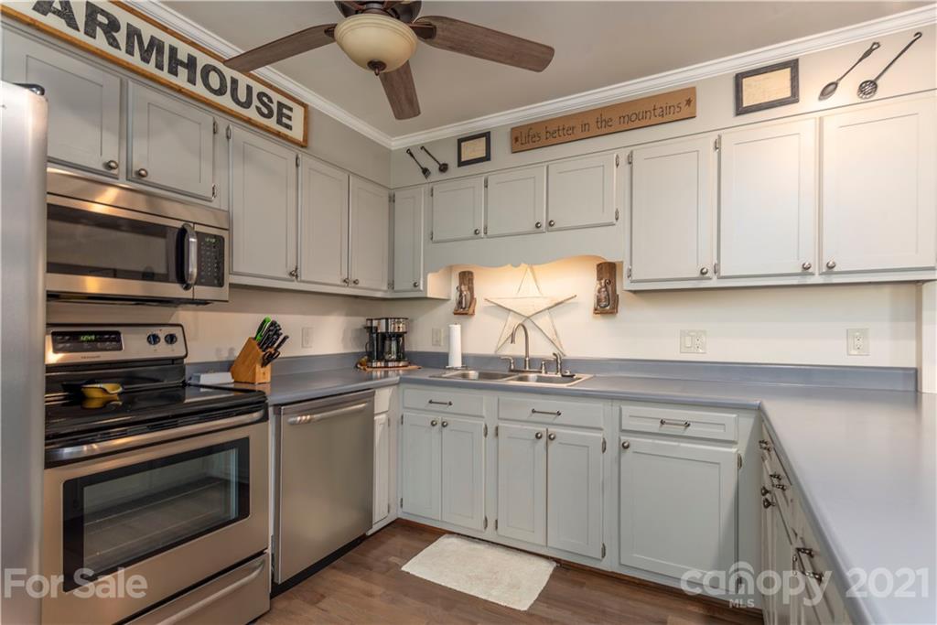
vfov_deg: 70.5
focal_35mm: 17
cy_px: 312
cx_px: 468
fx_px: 443
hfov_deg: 93.3
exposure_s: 1/25
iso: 320
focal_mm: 17
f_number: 7.1
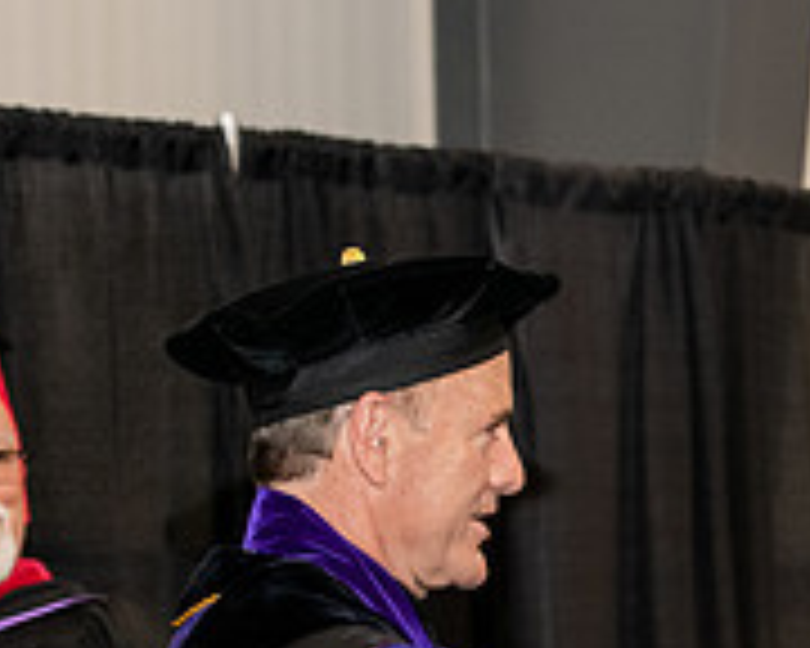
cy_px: 646
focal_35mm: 212
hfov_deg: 9.0
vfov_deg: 7.3
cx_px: 1053
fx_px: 5082
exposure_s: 1/200
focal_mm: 70
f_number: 5.6
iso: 2500
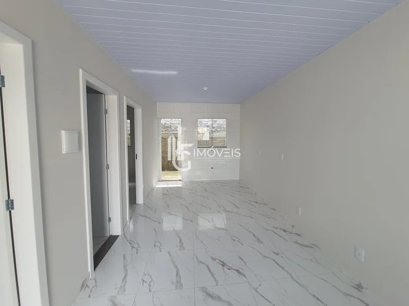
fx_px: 154
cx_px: 204
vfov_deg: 89.9
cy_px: 153
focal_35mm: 13
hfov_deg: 106.2
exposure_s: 1/60
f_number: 2.2
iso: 50
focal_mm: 1.74
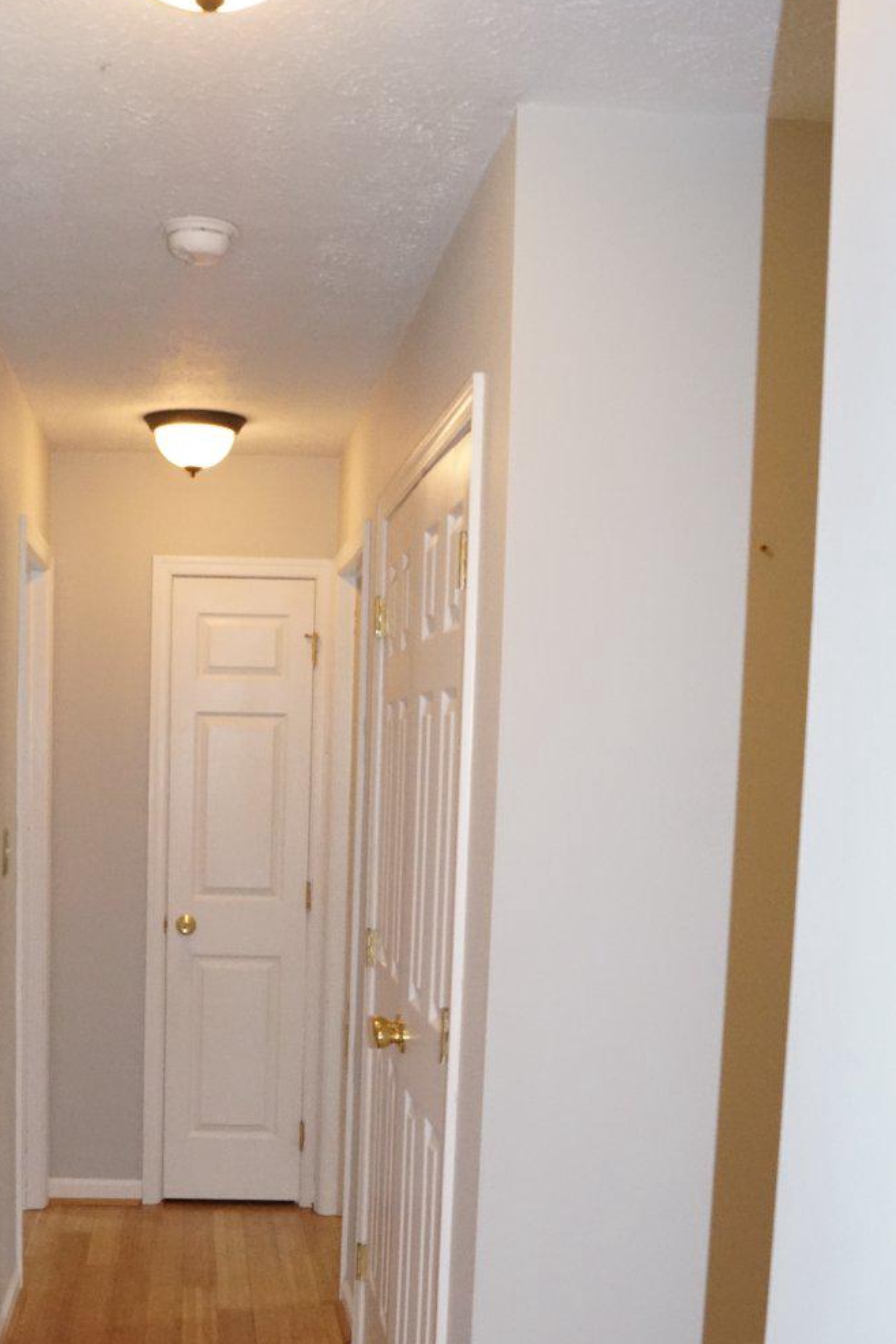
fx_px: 1568
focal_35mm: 42
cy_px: 942
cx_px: 211
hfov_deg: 31.3
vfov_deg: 45.4
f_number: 5.6
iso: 3200
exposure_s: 1/100
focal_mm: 18
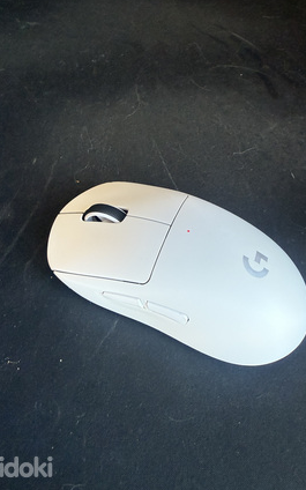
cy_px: 218
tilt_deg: -51.2
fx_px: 400
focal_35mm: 30
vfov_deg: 62.7
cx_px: 154
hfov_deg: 41.8
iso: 250
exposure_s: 1/99
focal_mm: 2.22
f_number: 2.2
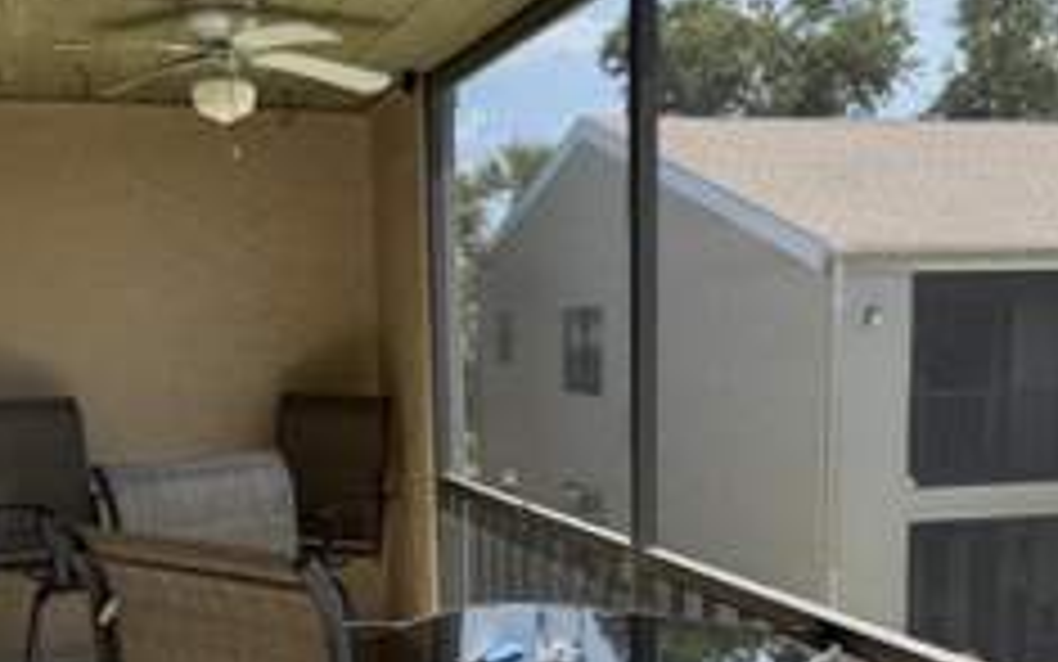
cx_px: 486
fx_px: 1500
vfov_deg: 24.4
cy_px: 556
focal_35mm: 52
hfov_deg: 38.8
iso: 80
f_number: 1.78
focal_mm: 6.76
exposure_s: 1/1131
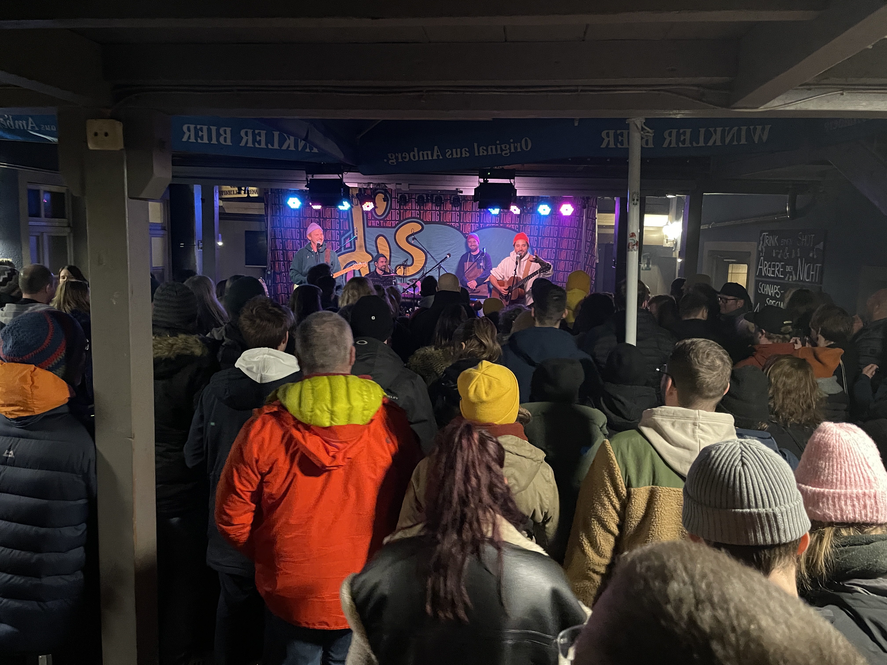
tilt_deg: -7.4
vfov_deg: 53.1
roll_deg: -0.9
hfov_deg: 67.3
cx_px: 444
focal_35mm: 26
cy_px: 332
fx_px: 666
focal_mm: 4.2
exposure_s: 1/29
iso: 1000
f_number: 1.6
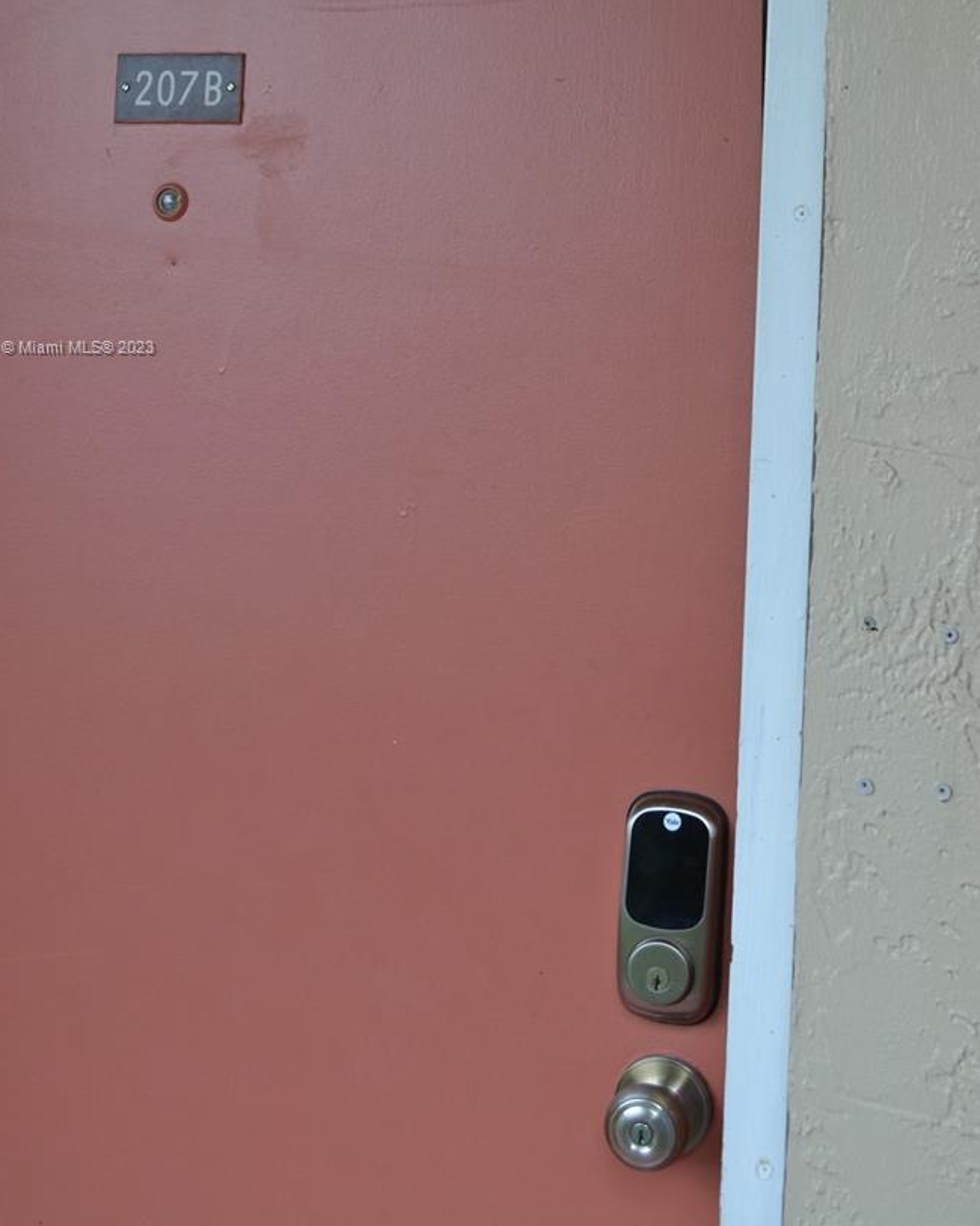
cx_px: 513
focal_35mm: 54
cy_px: 348
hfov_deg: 28.1
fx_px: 1959
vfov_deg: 34.2
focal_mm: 26
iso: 400
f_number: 5
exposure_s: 1/100
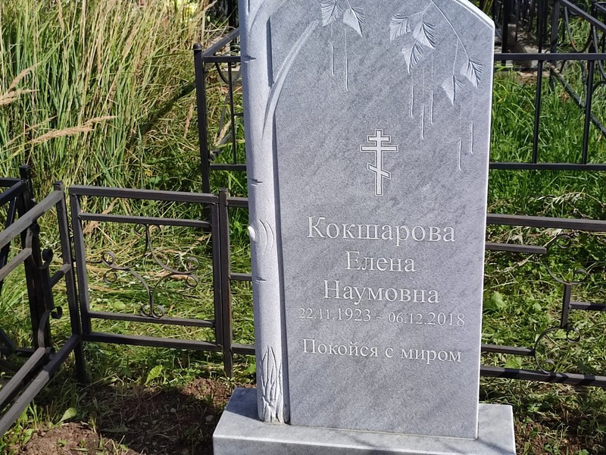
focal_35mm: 25
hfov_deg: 69.4
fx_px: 438
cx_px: 303
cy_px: 228
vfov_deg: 54.9
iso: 50
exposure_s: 1/721
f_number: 1.9
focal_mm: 6.04
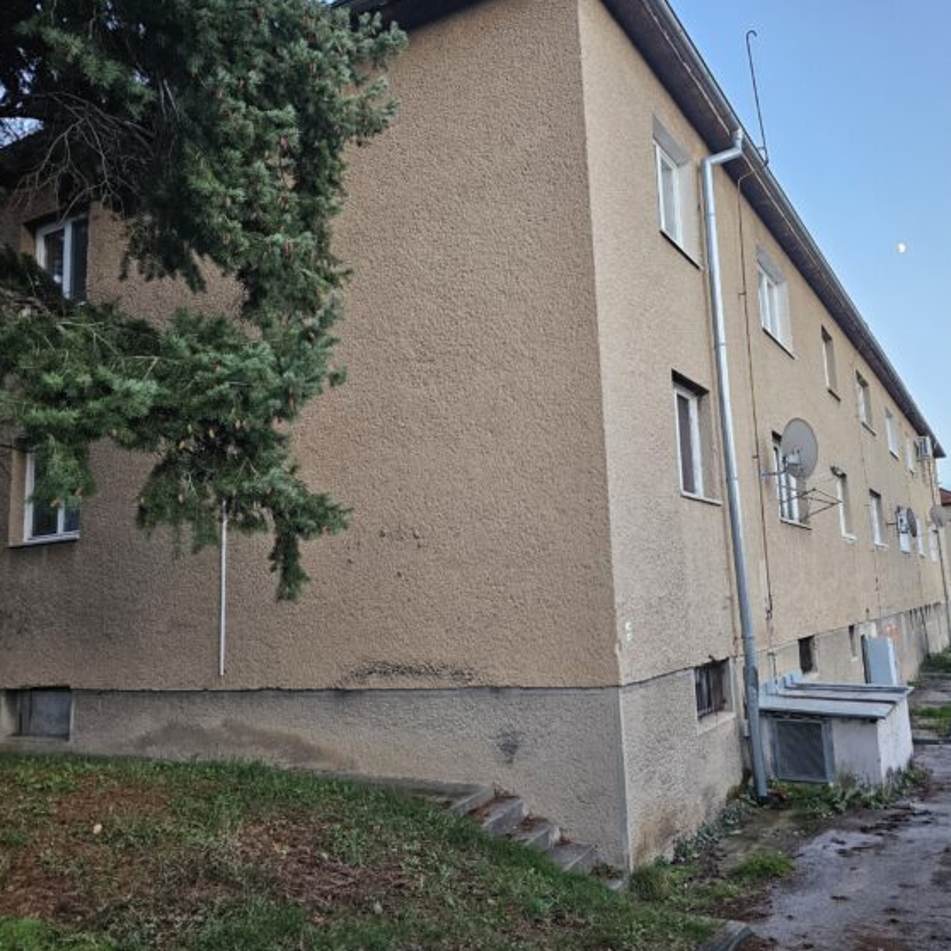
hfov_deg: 56.9
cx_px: 561
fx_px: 870
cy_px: 470
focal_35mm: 28
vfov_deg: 57.3
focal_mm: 6.3
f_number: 1.7
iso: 250
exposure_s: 1/100
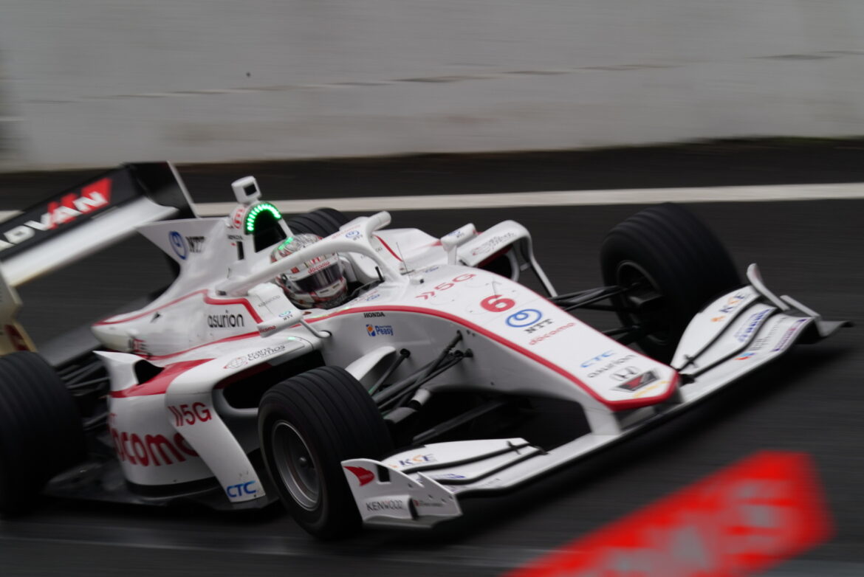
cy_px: 288
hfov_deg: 5.9
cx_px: 432
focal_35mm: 350
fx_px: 8406
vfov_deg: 3.9
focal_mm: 350
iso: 400
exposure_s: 1/30
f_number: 18
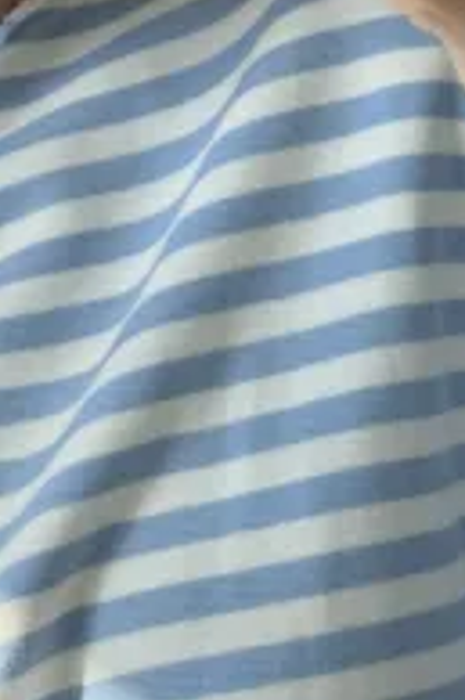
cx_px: 32
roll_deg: +1.6
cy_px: -85
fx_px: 3338
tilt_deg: -15.4
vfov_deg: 11.8
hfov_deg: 7.9
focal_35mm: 172
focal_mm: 6.76
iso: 100
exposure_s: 1/1754
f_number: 1.78
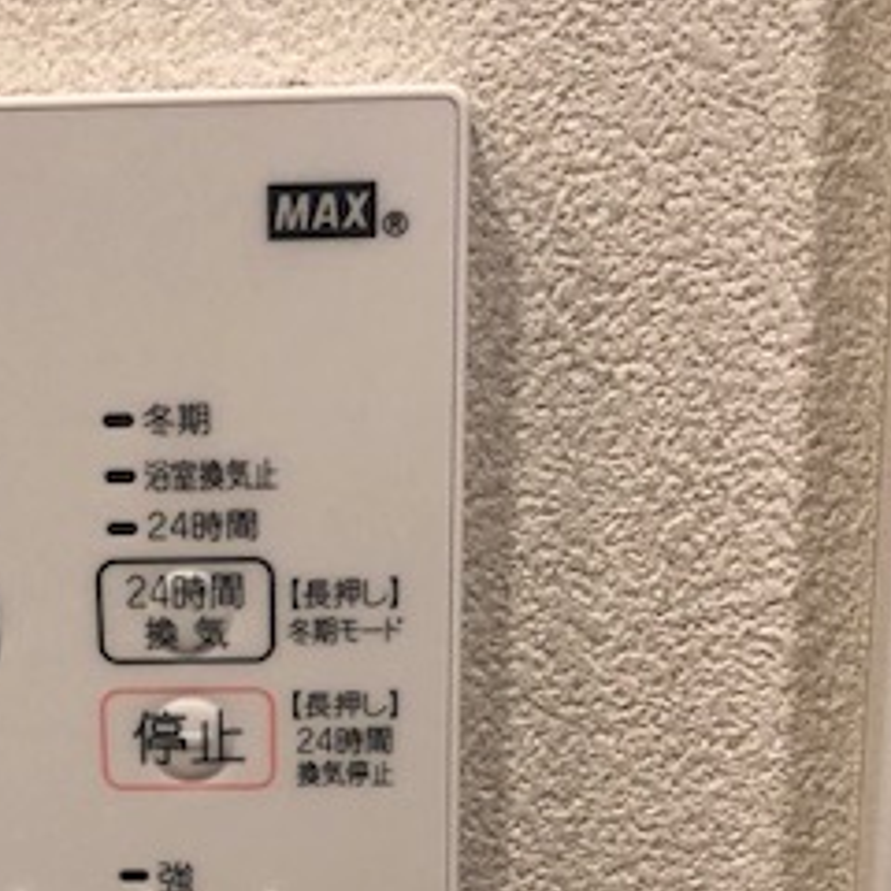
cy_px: 750
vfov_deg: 25.5
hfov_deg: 25.6
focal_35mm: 66
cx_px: 178
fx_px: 1922
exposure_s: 1/25
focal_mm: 3.99
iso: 32
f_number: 1.8
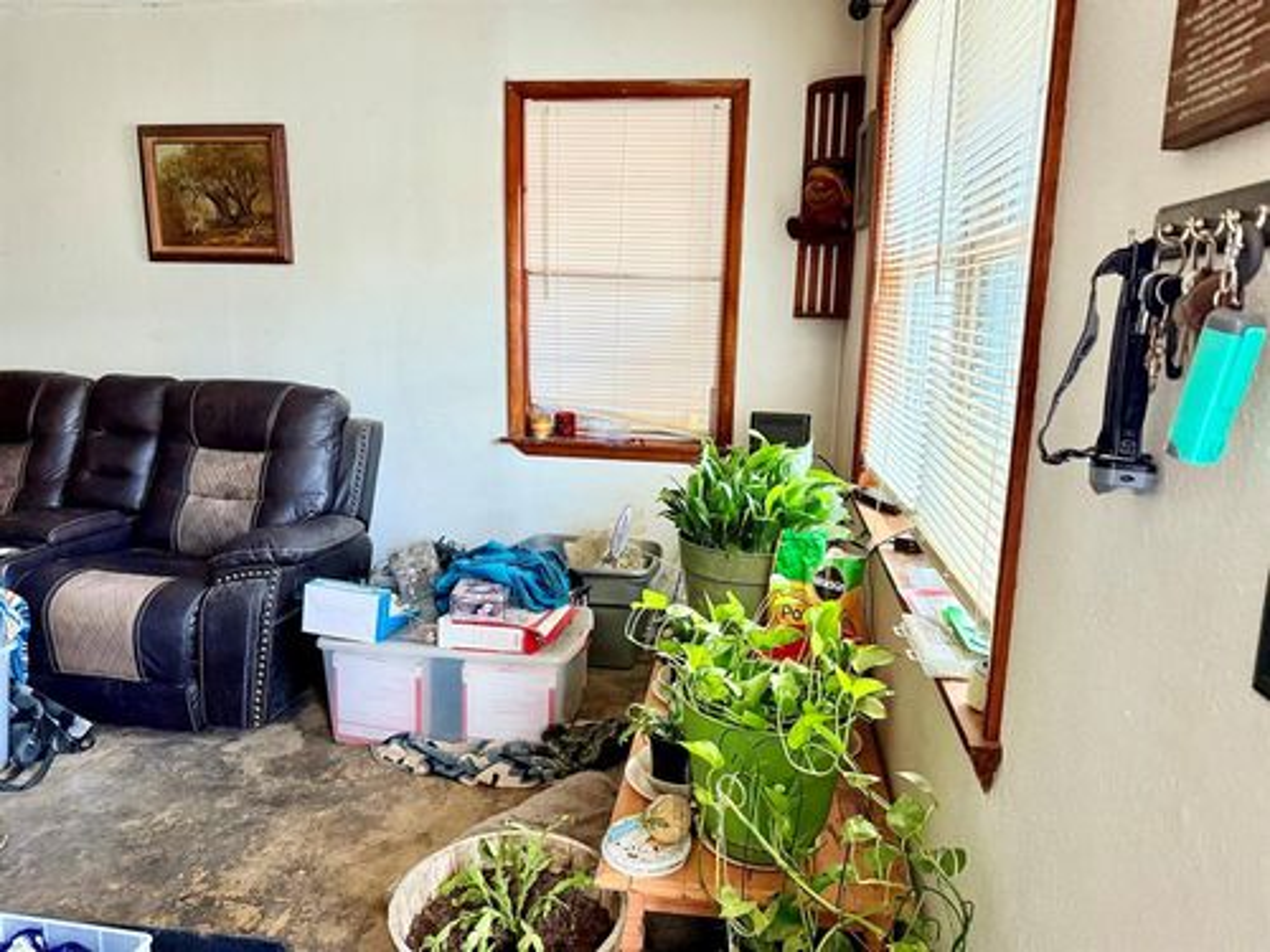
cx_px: 635
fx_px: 881
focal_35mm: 24
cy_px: 476
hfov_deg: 71.6
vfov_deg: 56.8
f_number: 1.78
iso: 400
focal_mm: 6.76
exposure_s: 1/60
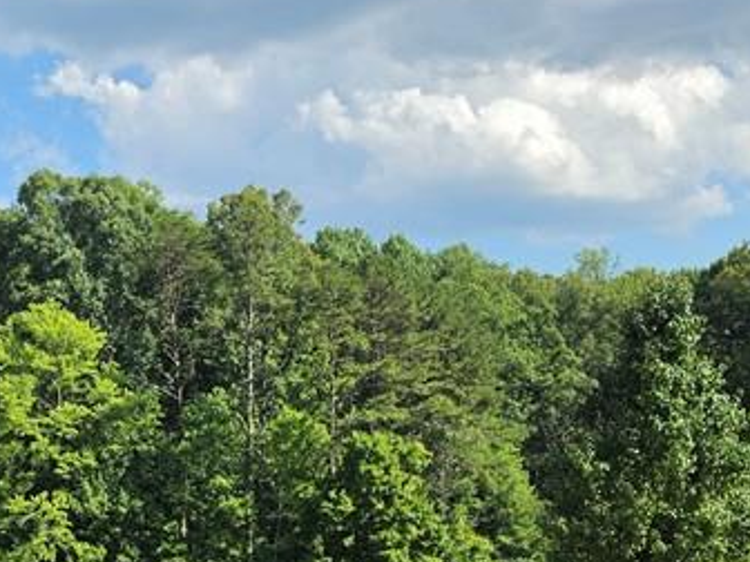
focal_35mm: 70
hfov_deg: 26.9
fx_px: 1517
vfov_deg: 20.3
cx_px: 80
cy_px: 578
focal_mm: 6.5
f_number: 1.4
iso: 64
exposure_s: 1/6147
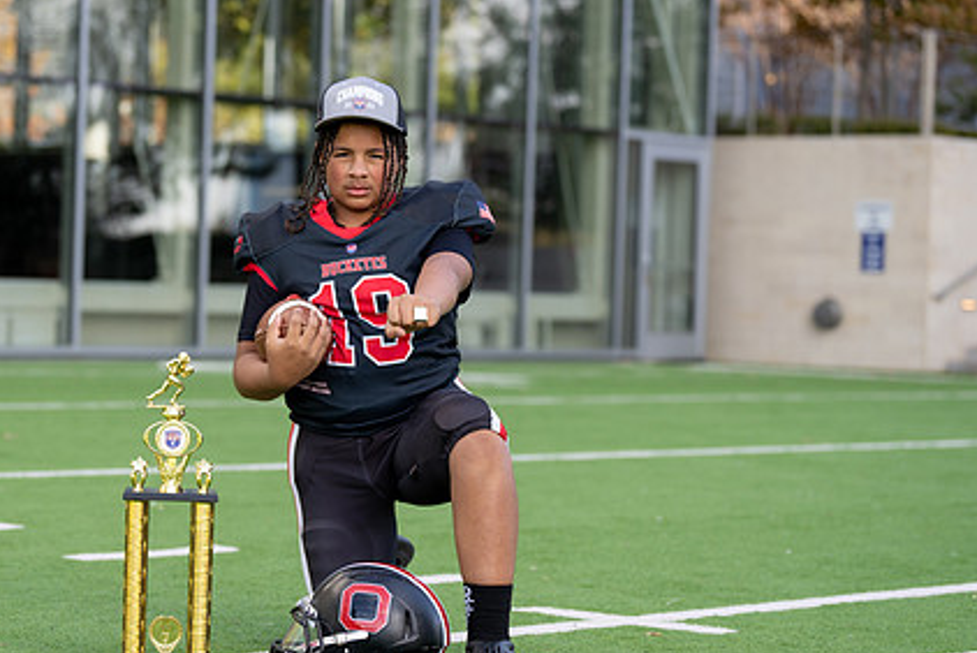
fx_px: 3069
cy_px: 335
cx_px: 357
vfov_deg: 12.1
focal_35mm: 113
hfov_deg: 18.1
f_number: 2.8
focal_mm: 80
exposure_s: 1/400
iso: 100
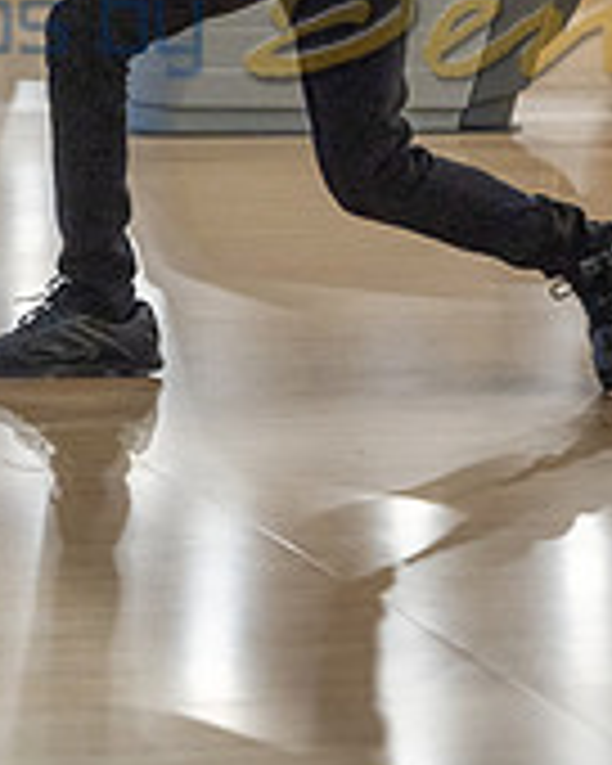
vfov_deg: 6.4
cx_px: 176
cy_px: -212
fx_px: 6747
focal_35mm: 298
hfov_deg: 5.2
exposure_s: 1/800
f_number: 3.5
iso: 4000
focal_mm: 120
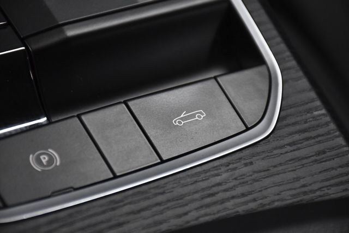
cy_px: 116
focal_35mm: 210
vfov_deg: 6.5
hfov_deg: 9.8
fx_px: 2036
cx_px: 174
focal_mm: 140
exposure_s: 1/400
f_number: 5.6
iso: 2500
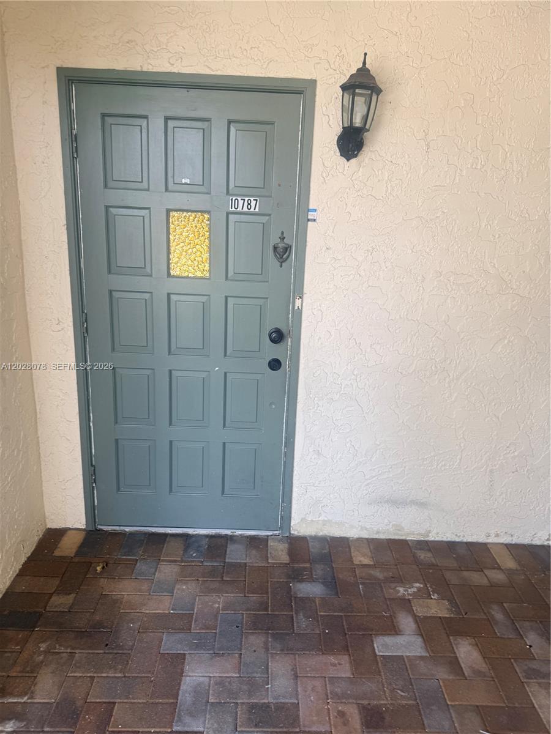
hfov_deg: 56.8
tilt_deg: -14.2
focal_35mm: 24
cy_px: 367
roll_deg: -2.1
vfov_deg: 71.6
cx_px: 276
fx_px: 509
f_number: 1.78
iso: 50
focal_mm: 6.76
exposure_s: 1/124
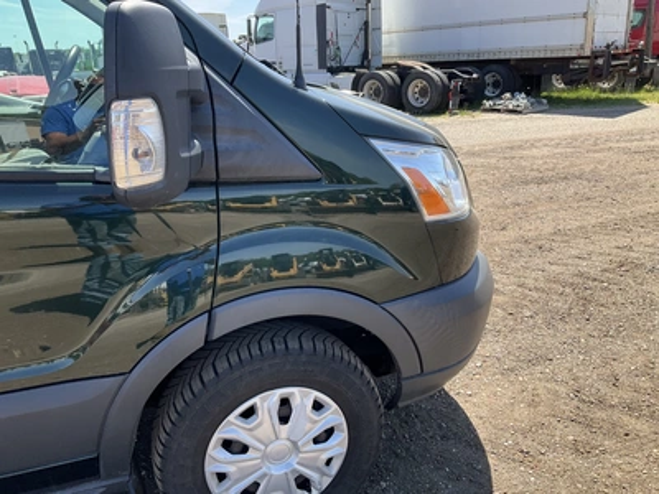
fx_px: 552
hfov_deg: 61.7
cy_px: 247
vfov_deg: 48.2
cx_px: 330
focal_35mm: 29
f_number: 1.8
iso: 25
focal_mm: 3
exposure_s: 1/504
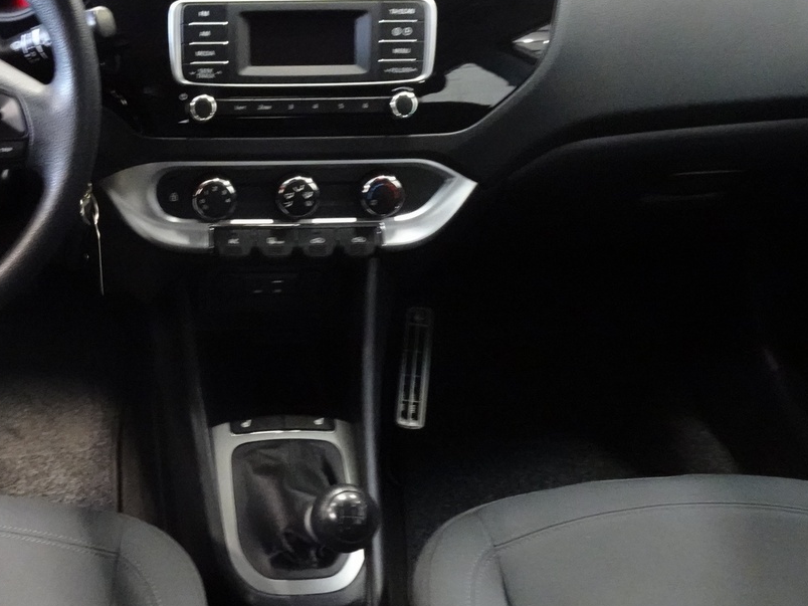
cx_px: 194
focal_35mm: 43
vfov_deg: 33.6
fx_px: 1004
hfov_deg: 42.4
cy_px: 319
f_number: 3.5
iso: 1250
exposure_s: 1/8
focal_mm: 4.25
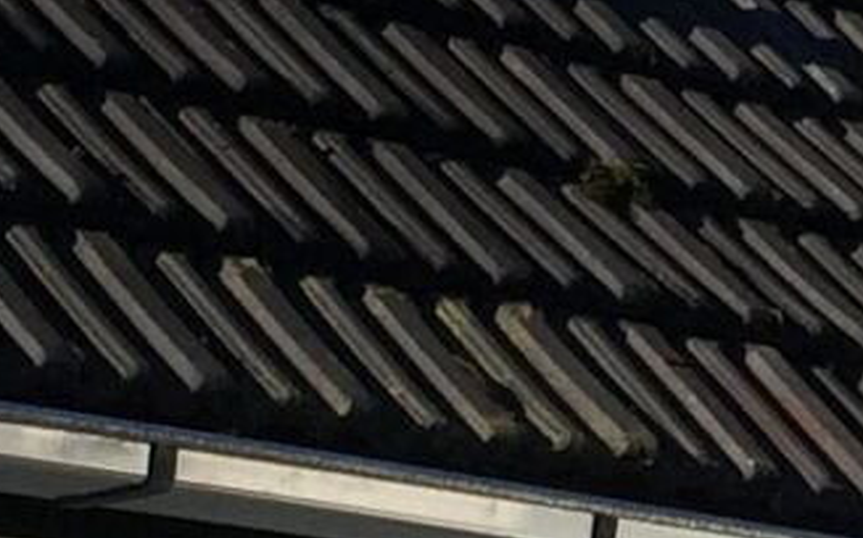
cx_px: 1098
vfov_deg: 5.4
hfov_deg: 8.6
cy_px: 643
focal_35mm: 241
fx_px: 5665
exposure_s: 1/2160
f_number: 2.2
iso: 32
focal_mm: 4.15
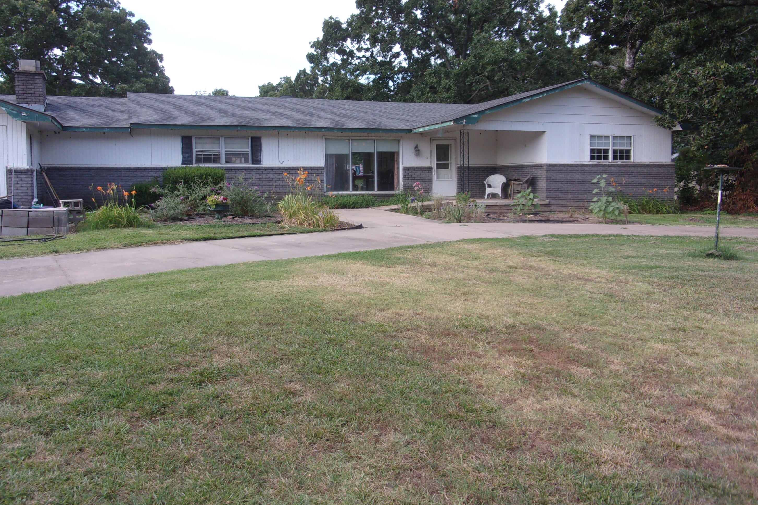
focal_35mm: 30
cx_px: 378
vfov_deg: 43.5
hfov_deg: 61.9
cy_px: 214
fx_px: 632
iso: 80
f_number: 3.9
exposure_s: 1/200
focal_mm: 5.1
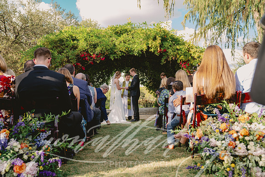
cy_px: 88
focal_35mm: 40
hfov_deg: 48.4
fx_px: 294
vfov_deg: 33.4
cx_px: 132
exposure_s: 1/250
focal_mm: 40
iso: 200
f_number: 4
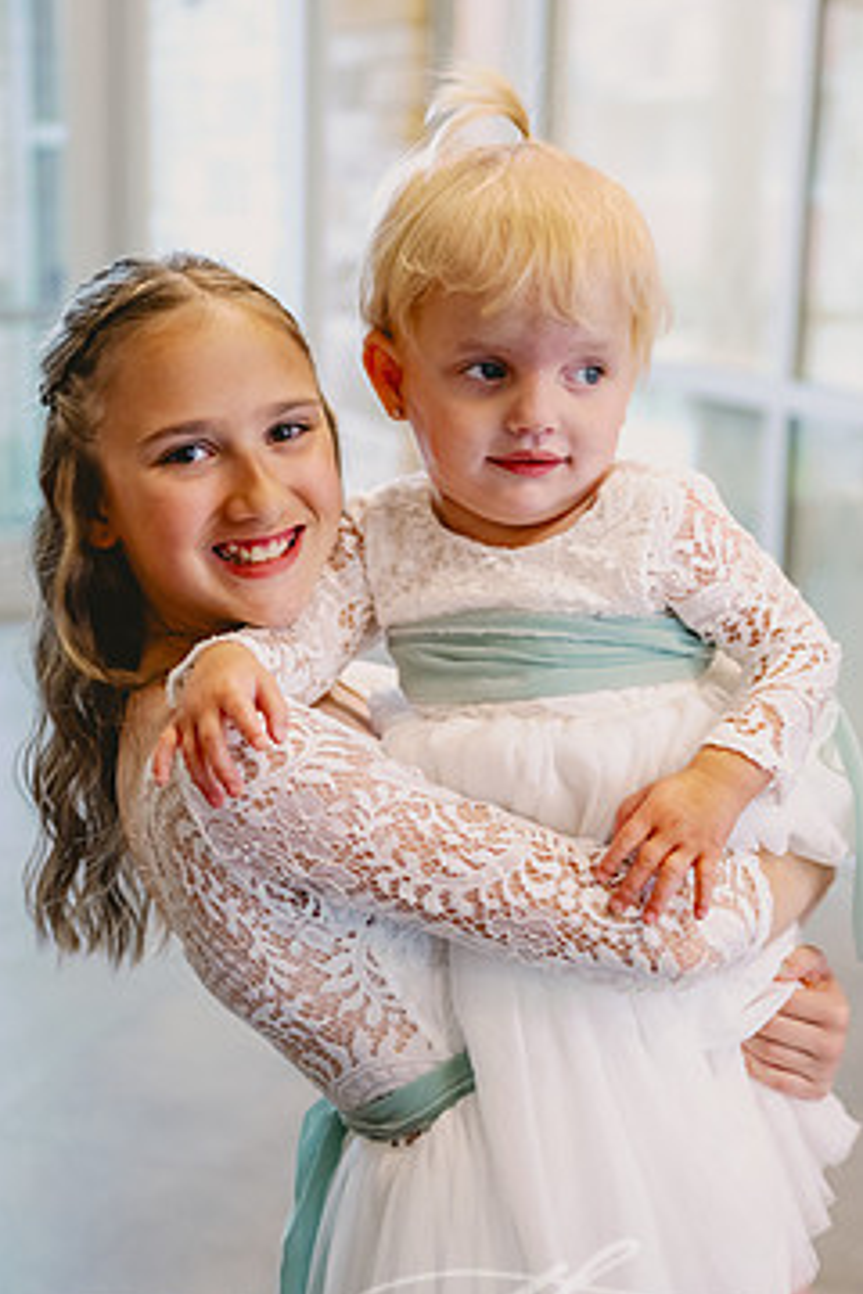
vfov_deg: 36.2
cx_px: 532
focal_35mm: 55
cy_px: 683
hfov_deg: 24.6
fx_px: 1978
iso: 2000
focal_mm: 44
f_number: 2.8
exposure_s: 1/400
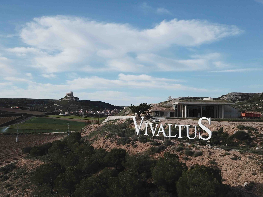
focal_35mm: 26
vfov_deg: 53.1
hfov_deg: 67.3
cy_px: 98
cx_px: 132
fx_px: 198
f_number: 2.2
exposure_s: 1/1316
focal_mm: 4.73
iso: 100
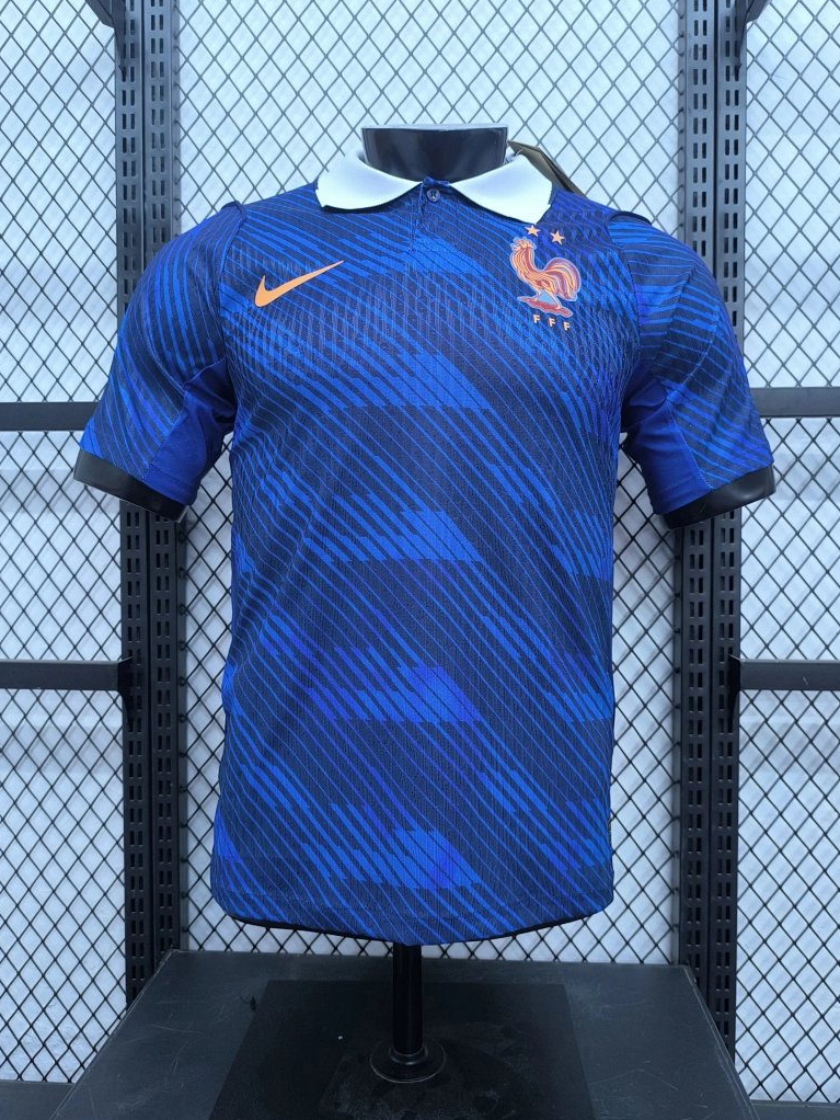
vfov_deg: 71.6
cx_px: 434
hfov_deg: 56.8
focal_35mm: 24
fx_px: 776
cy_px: 544
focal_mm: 6.14
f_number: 1.65
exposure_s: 1/50
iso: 800
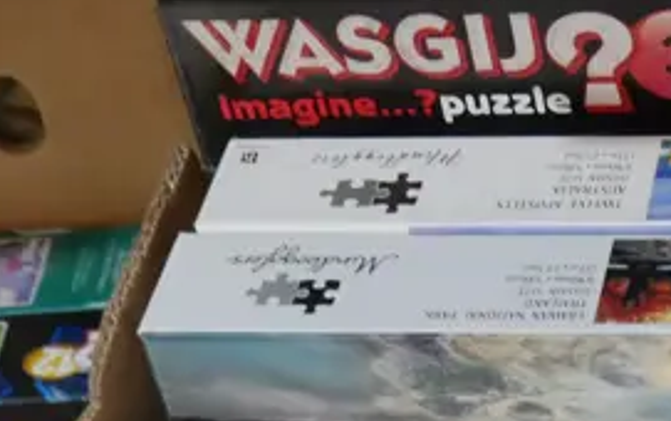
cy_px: 516
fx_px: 2490
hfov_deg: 15.0
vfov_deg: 9.5
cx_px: 696
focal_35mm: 136
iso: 2500
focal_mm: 17
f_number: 4
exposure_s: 1/60
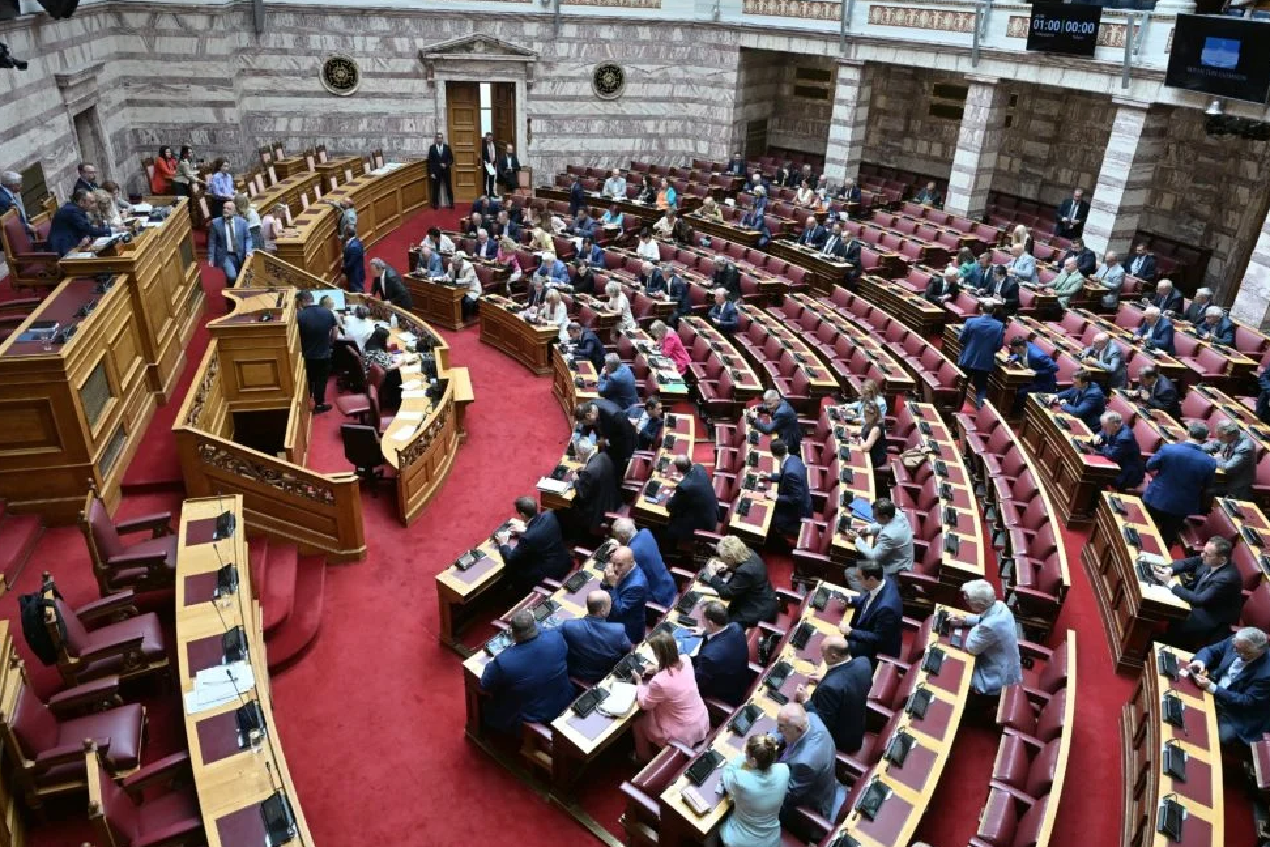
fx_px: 882
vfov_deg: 51.3
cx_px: 645
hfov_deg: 71.5
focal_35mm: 25
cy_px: 425
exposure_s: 1/200
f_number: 4.5
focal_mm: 24
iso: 800
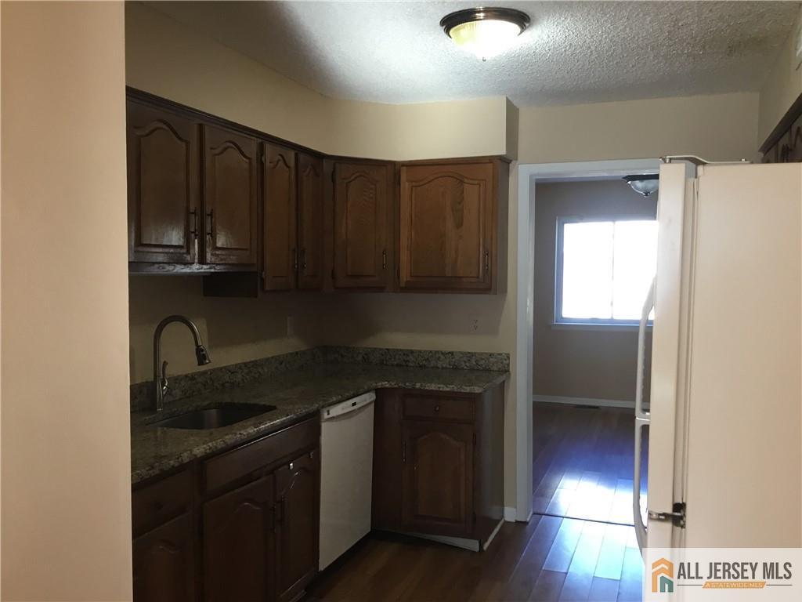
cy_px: 301
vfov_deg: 45.4
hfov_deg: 58.4
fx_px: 718
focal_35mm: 31
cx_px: 401
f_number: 2.4
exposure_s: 1/30
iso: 50
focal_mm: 3.3
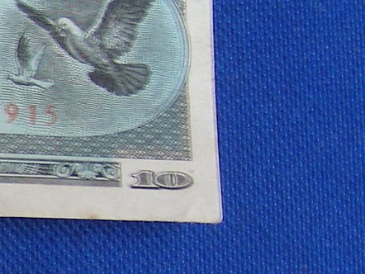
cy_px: 293
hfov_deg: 10.1
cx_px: -453
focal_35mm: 176
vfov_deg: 8.4
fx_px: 1857
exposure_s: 1/11.4
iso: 50
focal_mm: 6.3
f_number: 3.5
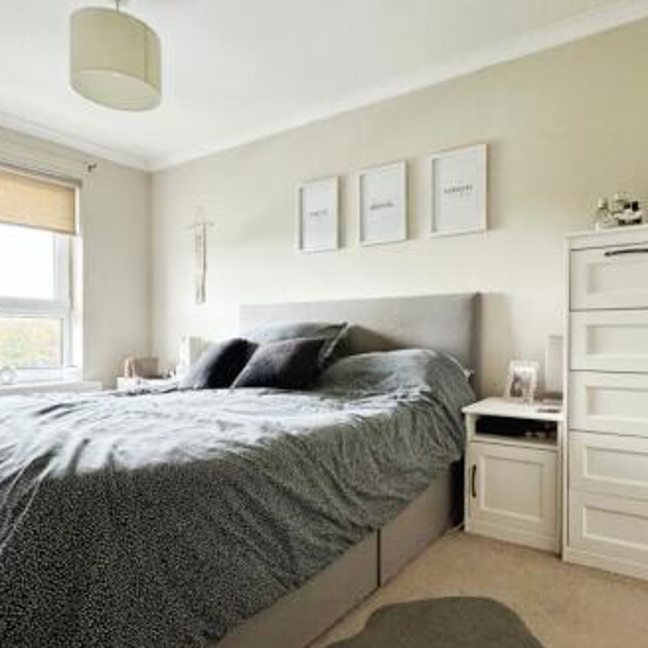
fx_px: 466
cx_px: 372
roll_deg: +0.6
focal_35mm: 22
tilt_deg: +0.5
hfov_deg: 69.2
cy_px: 370
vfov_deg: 69.3
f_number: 2.2
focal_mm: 2.22
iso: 400
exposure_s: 1/50
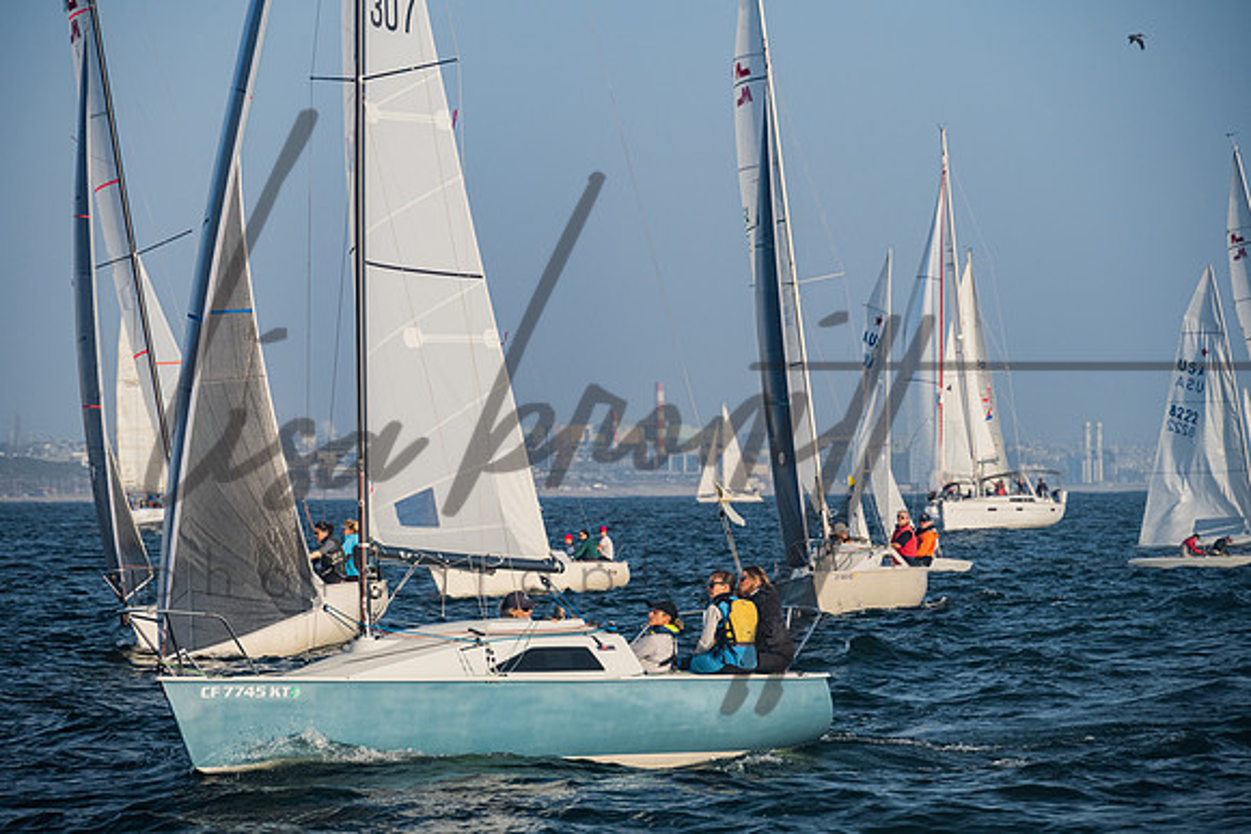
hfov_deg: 11.1
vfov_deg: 7.4
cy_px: 417
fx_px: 6430
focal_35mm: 185
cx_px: 626
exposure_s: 1/800
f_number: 8
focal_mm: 185
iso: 400
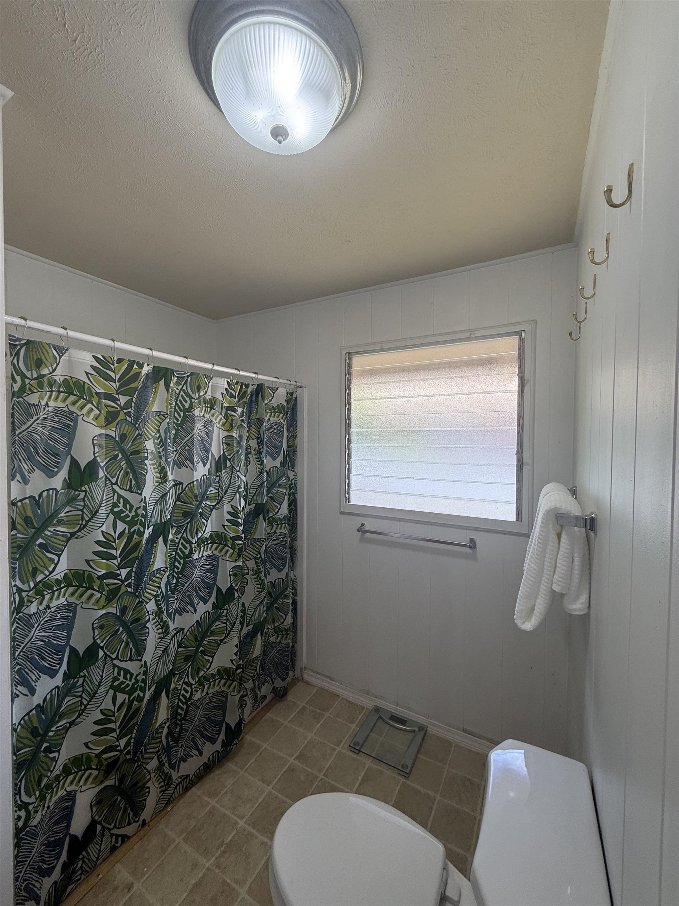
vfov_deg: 102.1
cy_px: 453
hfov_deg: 85.7
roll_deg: -1.1
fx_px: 366
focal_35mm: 14
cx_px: 340
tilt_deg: -1.2
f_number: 2.2
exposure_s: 1/142
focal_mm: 2.22
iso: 64
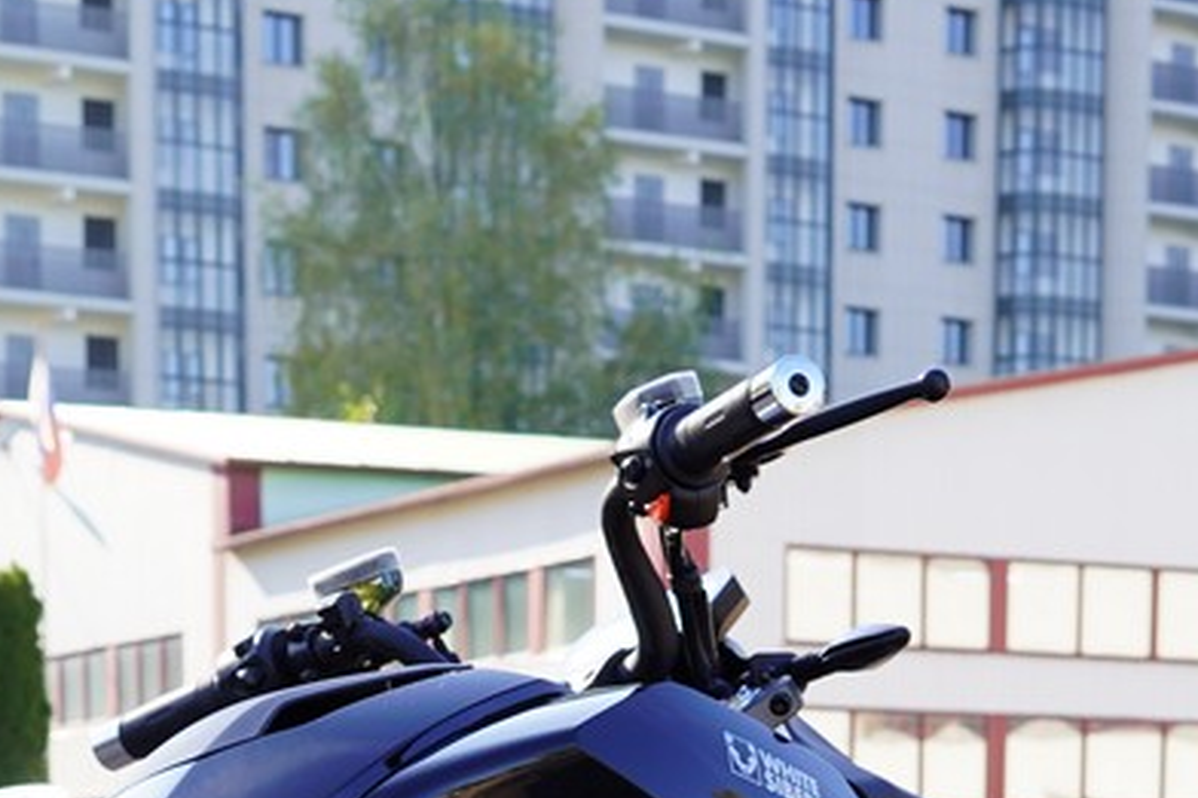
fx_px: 3991
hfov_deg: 17.1
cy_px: 1605
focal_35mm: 120
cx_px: 547
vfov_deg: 10.5
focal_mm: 29
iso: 100
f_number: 5.6
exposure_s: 1/80
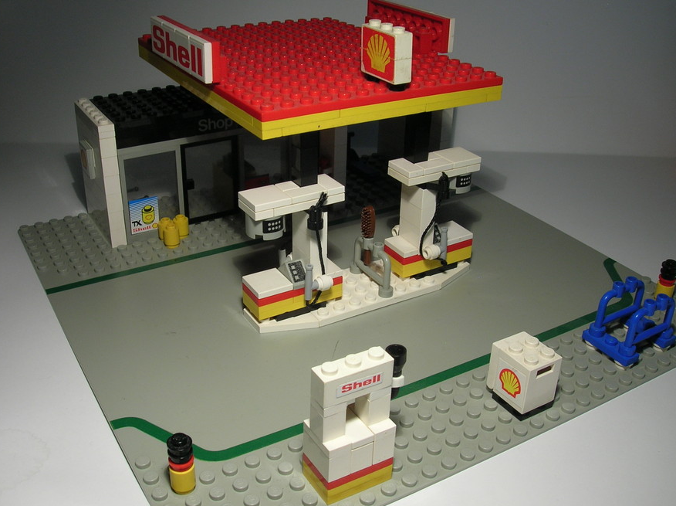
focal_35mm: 37
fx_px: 722
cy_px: 248
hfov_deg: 50.2
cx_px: 337
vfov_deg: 38.6
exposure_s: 1/19
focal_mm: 6
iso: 50
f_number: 4.9
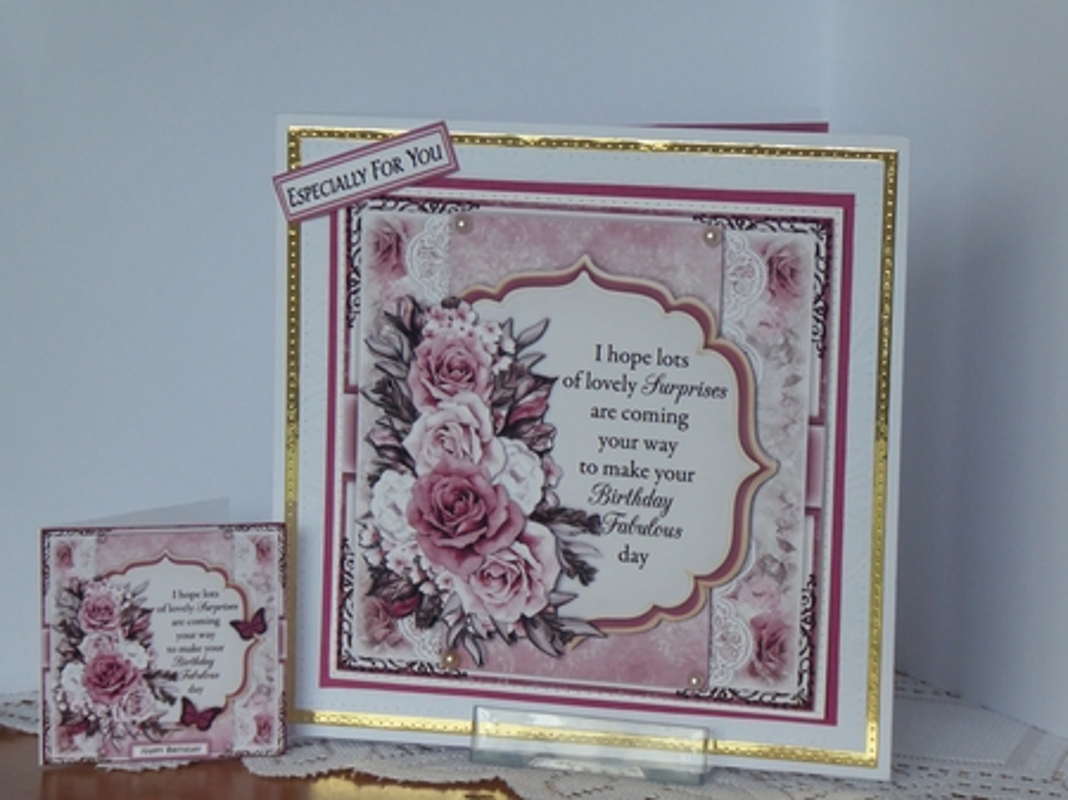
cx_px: 534
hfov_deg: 16.8
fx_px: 3608
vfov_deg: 12.7
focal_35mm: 117
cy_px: 400
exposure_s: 1/60
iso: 400
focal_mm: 19
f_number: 5.1
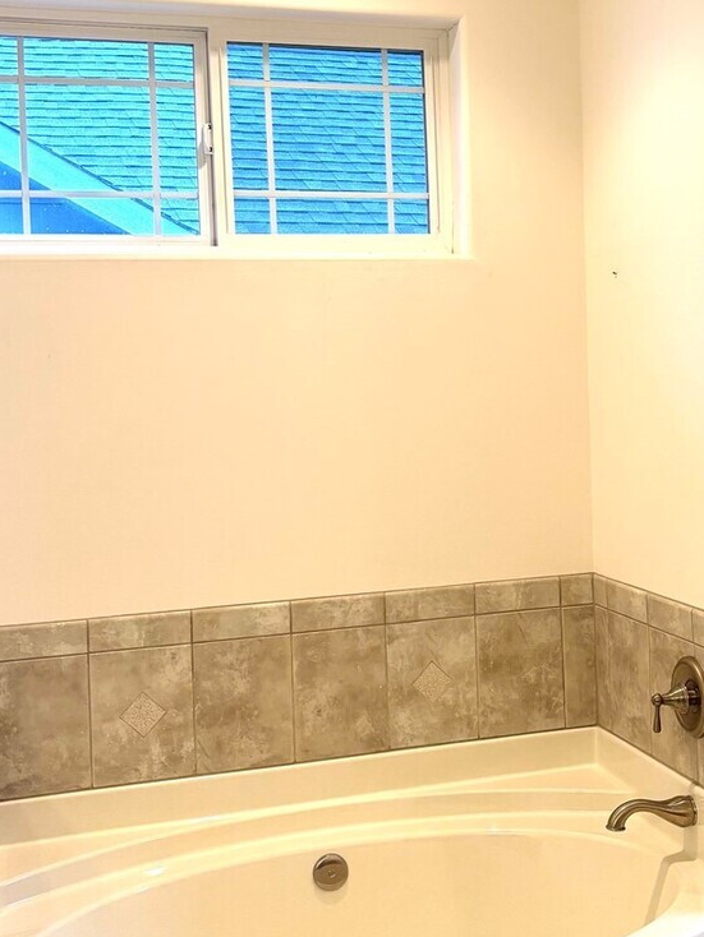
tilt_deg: +0.3
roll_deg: +1.9
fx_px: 1382
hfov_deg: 28.2
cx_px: 521
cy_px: 366
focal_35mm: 51
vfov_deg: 37.3
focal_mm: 5.96
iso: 80
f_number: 1.6
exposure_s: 1/60
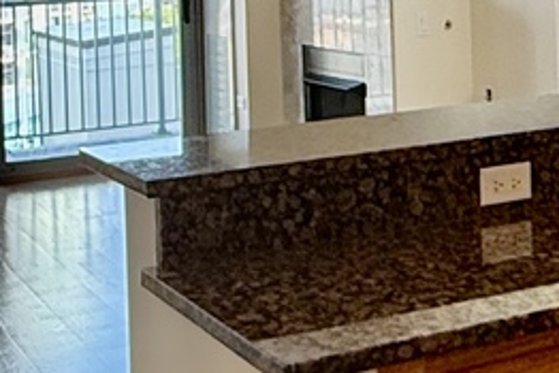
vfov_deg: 16.4
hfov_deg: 24.4
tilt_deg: +0.1
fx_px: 1243
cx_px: 536
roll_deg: -0.1
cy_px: -75
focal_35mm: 80
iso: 160
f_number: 2.2
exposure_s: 1/120
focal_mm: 2.22
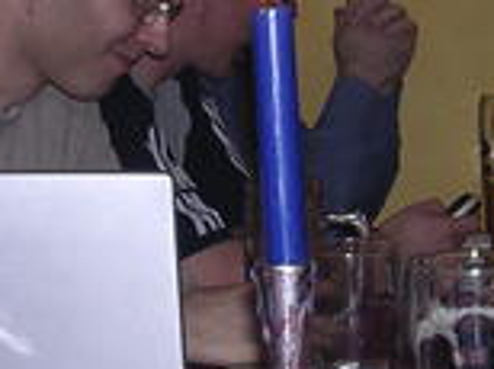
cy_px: 180
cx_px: 282
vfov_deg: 9.4
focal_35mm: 158
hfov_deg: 12.5
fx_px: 2251
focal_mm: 5.8
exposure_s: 1/60.1
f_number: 2.8
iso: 119
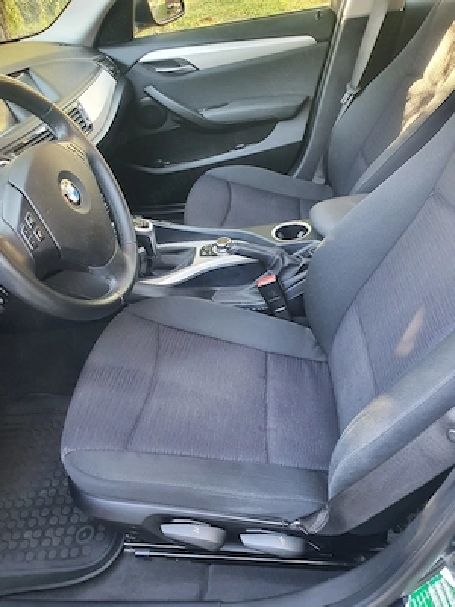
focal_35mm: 26
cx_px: 228
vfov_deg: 67.3
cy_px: 304
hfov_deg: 53.1
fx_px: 456
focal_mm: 4.3
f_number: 2.4
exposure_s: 1/50
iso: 500
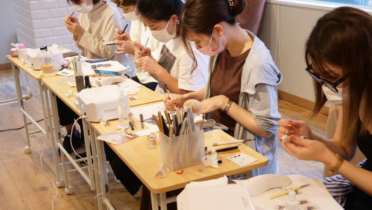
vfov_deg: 23.5
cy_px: 121
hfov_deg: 40.6
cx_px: 185
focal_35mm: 51
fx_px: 503
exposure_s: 1/60
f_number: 4.3
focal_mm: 23
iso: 1250
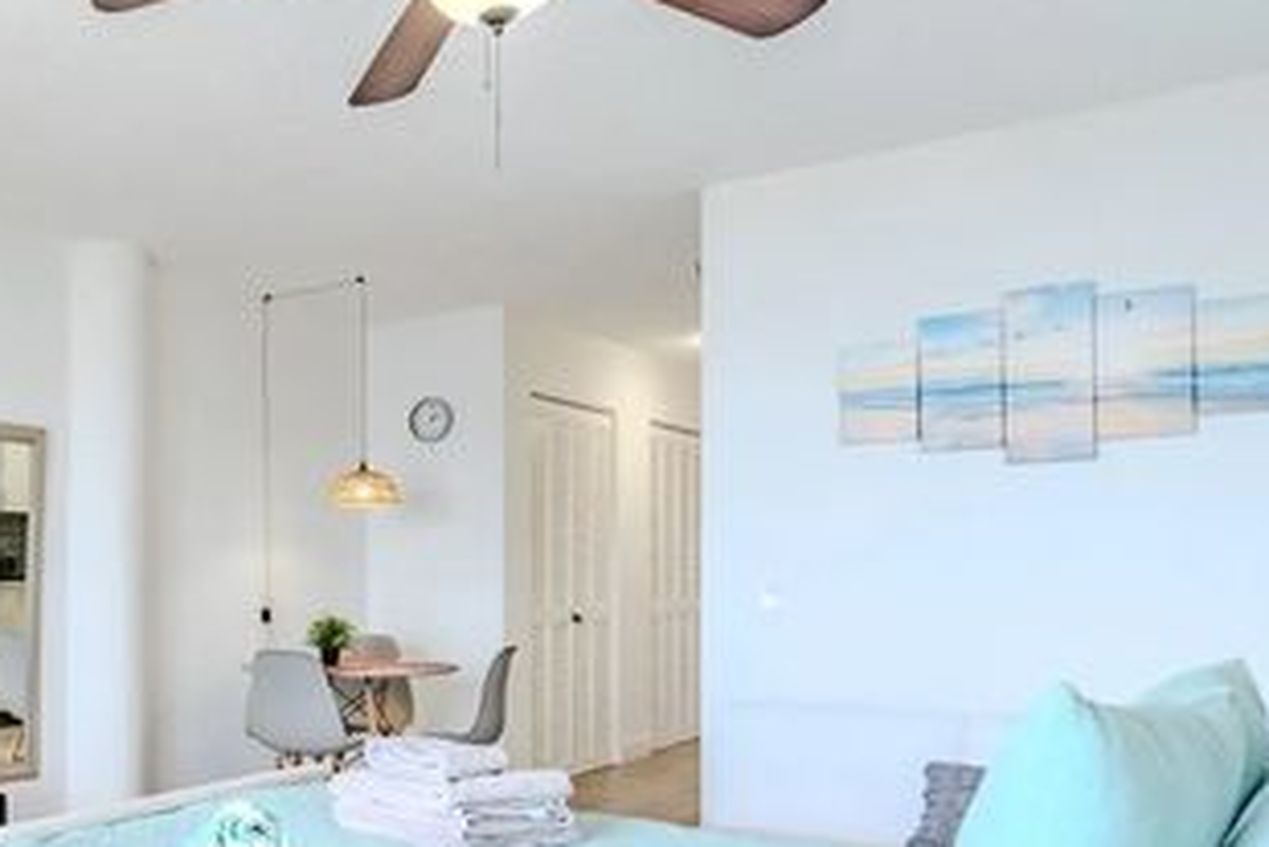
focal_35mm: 33
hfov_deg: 48.7
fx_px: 1164
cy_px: 581
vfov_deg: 39.4
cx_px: 45
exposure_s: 1/1600
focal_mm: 16
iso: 640
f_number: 8
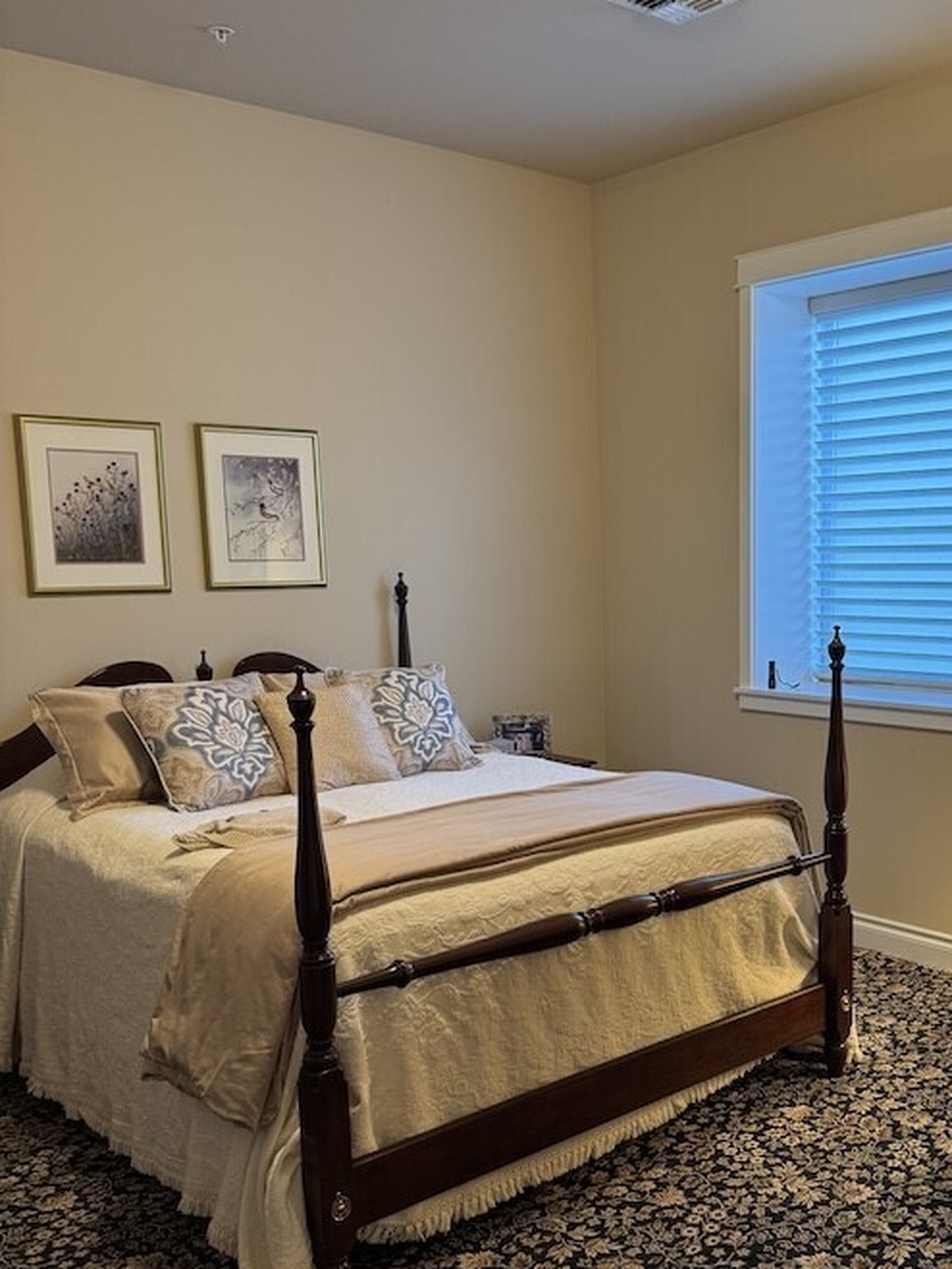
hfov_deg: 39.8
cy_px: 746
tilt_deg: -9.3
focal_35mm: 35
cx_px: 692
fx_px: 1283
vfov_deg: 52.3
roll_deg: +0.9
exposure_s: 1/60
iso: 160
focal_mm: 6.76
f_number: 1.78
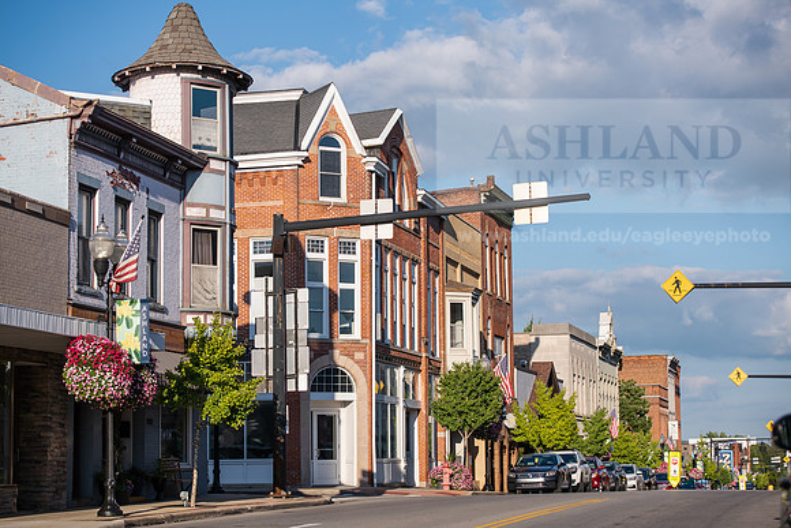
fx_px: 1538
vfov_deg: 19.5
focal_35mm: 70
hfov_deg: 28.8
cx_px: 396
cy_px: 264
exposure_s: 1/800
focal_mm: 70
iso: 80
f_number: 4
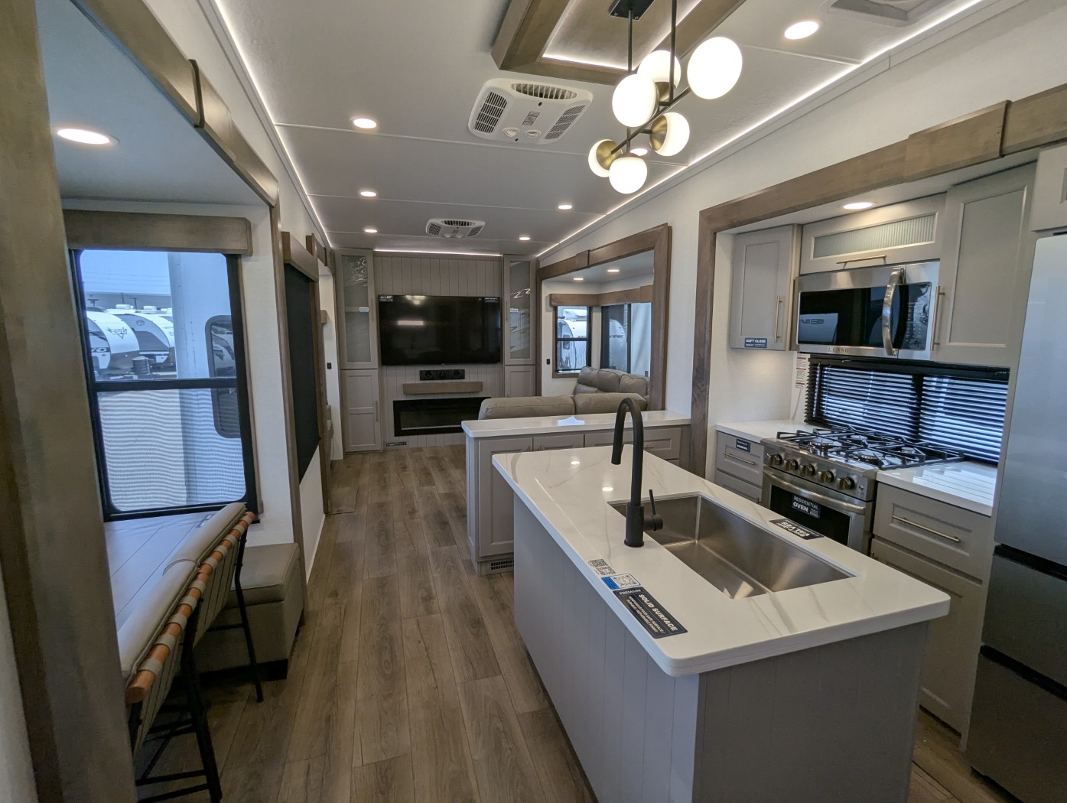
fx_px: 494
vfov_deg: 78.2
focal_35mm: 16
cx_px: 534
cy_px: 402
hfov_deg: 94.4
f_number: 2.2
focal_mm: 2.35
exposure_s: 1/179
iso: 67
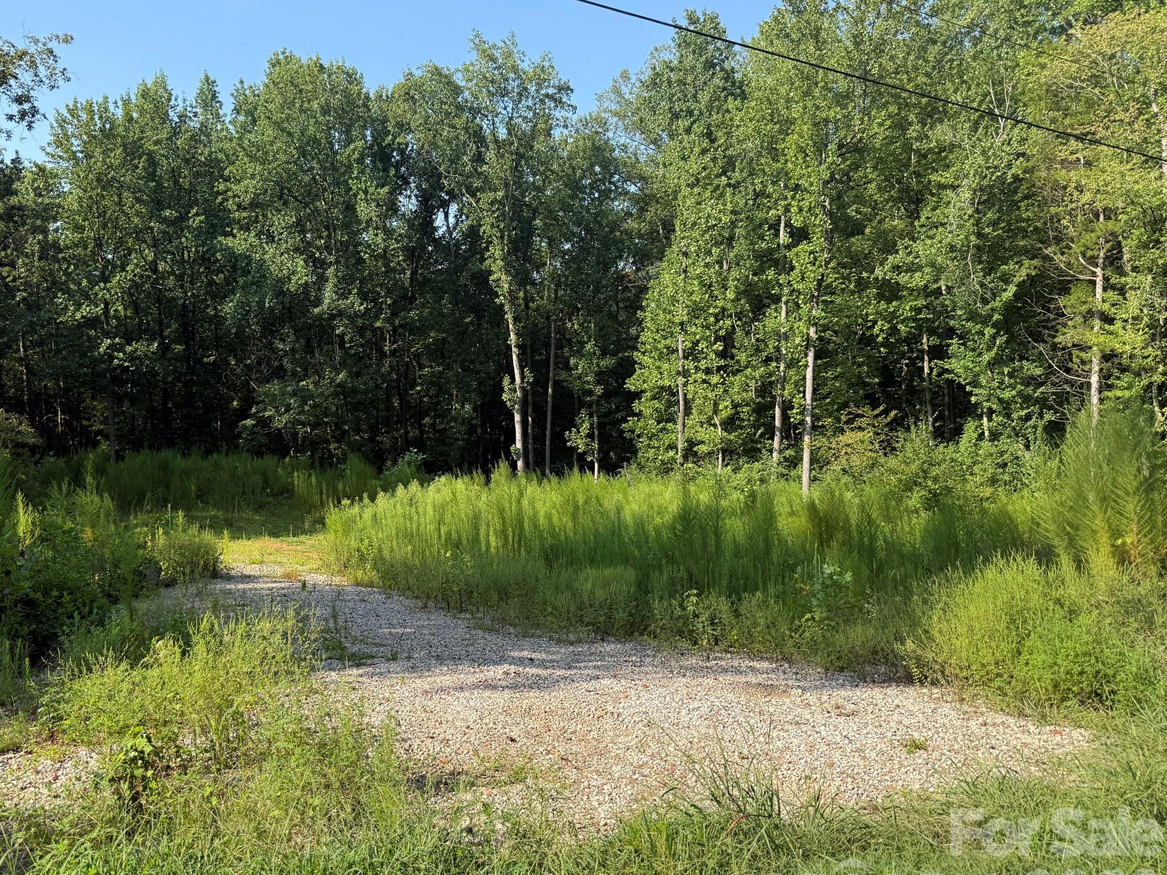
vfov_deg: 48.2
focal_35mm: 29
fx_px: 978
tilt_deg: -2.2
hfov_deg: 61.1
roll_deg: +1.4
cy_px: 414
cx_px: 465
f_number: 1.78
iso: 80
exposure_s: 1/1727
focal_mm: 6.76
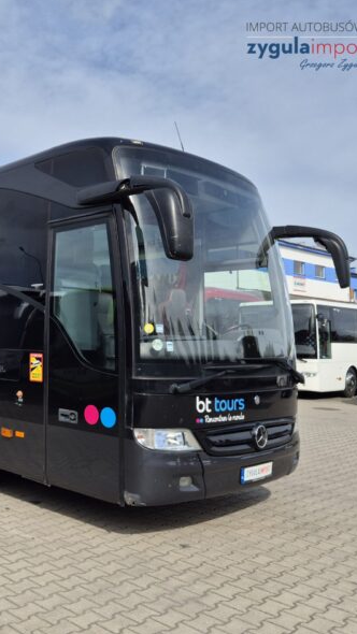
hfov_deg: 32.4
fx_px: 572
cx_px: 17
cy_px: 315
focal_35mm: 34
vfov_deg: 58.0
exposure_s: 1/2500
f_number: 1.8
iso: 25
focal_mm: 5.4
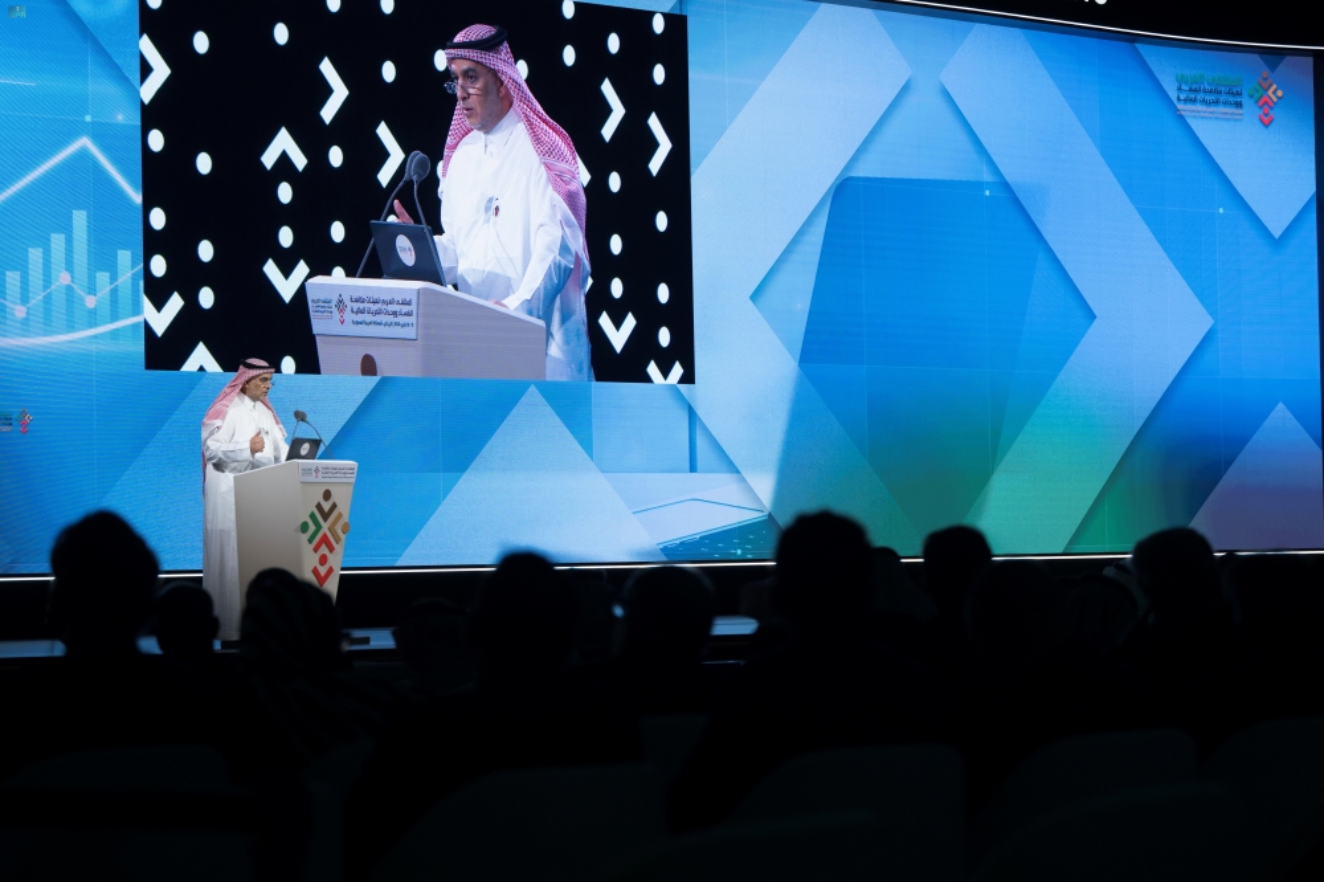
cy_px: 441
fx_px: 2573
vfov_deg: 19.4
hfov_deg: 28.9
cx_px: 662
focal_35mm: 70
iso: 250
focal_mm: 70
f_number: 2.8
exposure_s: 1/100
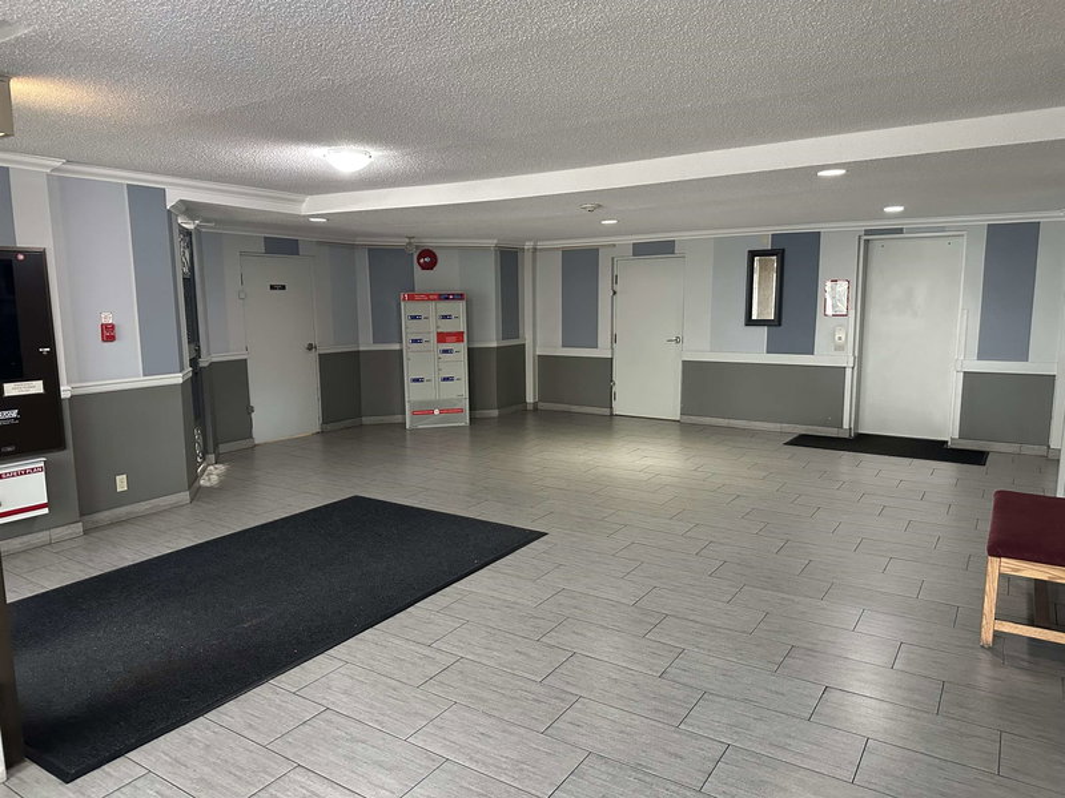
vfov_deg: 56.8
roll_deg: +0.4
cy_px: 399
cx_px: 532
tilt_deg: -7.6
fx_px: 738
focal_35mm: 24
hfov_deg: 71.6
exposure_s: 1/60
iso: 640
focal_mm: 6.86
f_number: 1.78
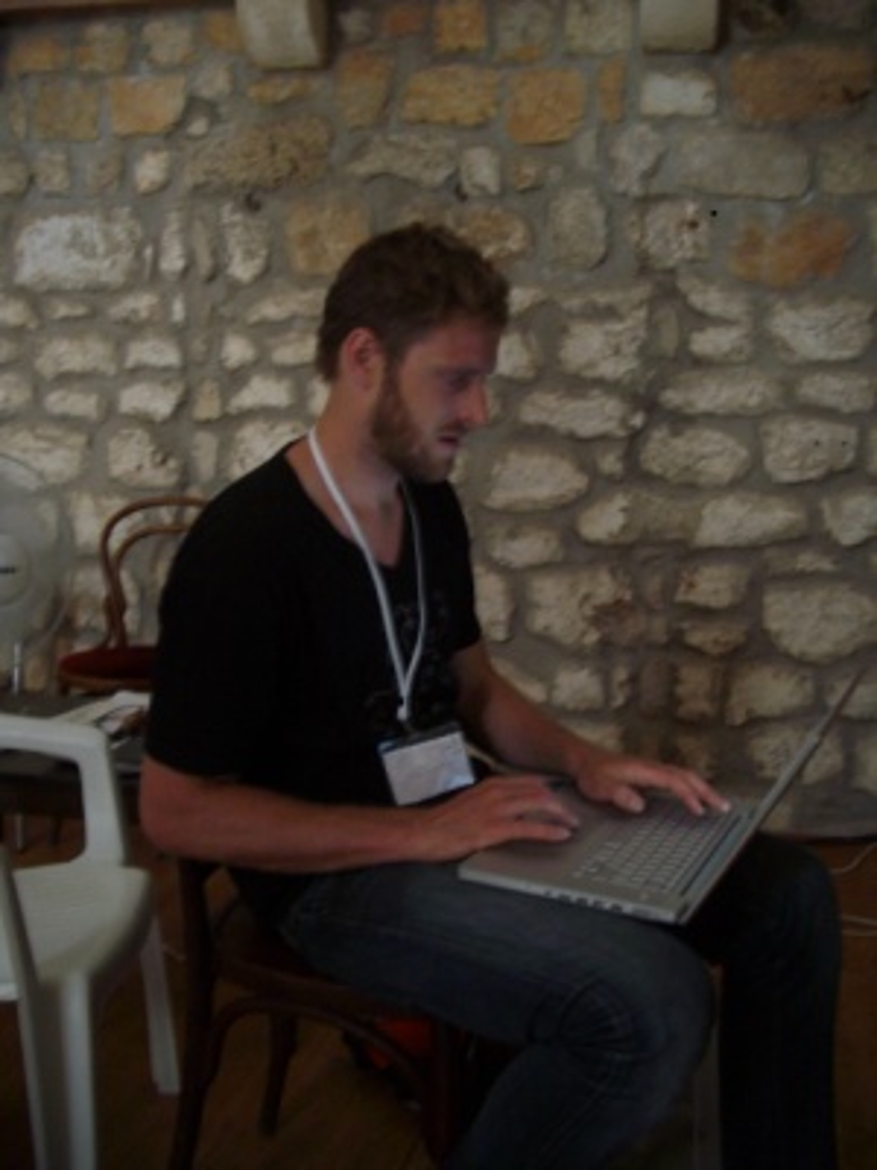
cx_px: 438
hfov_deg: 40.7
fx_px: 1182
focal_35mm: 35
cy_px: 585
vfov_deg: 52.6
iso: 100
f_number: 2.6
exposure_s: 1/8
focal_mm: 5.8
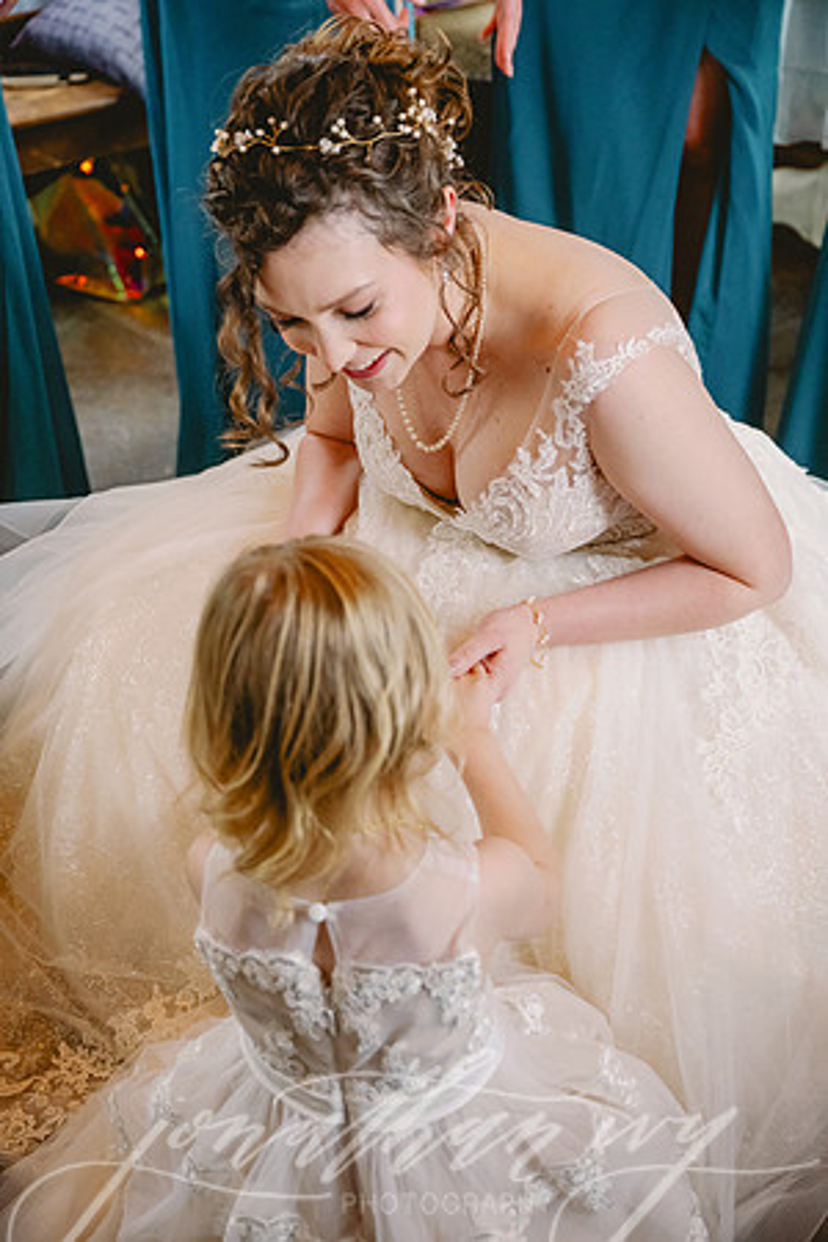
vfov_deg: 42.7
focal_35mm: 46
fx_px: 1587
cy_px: 621
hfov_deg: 29.2
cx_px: 414
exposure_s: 1/200
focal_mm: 46
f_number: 3.5
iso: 3200
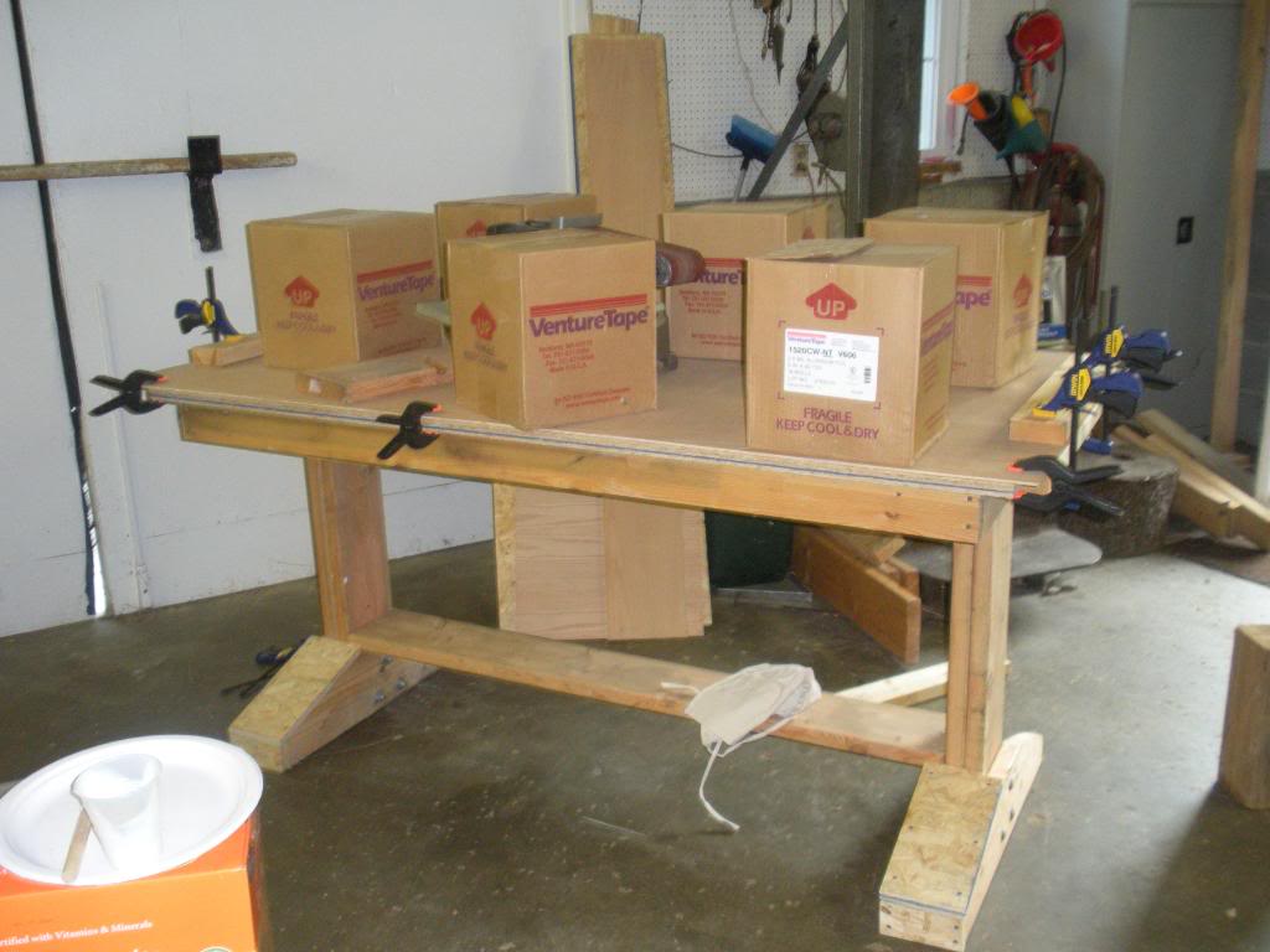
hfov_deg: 51.4
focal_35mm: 36
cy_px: 476
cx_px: 635
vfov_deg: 39.7
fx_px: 1321
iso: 338
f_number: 3.5
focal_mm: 6.3
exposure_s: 1/30
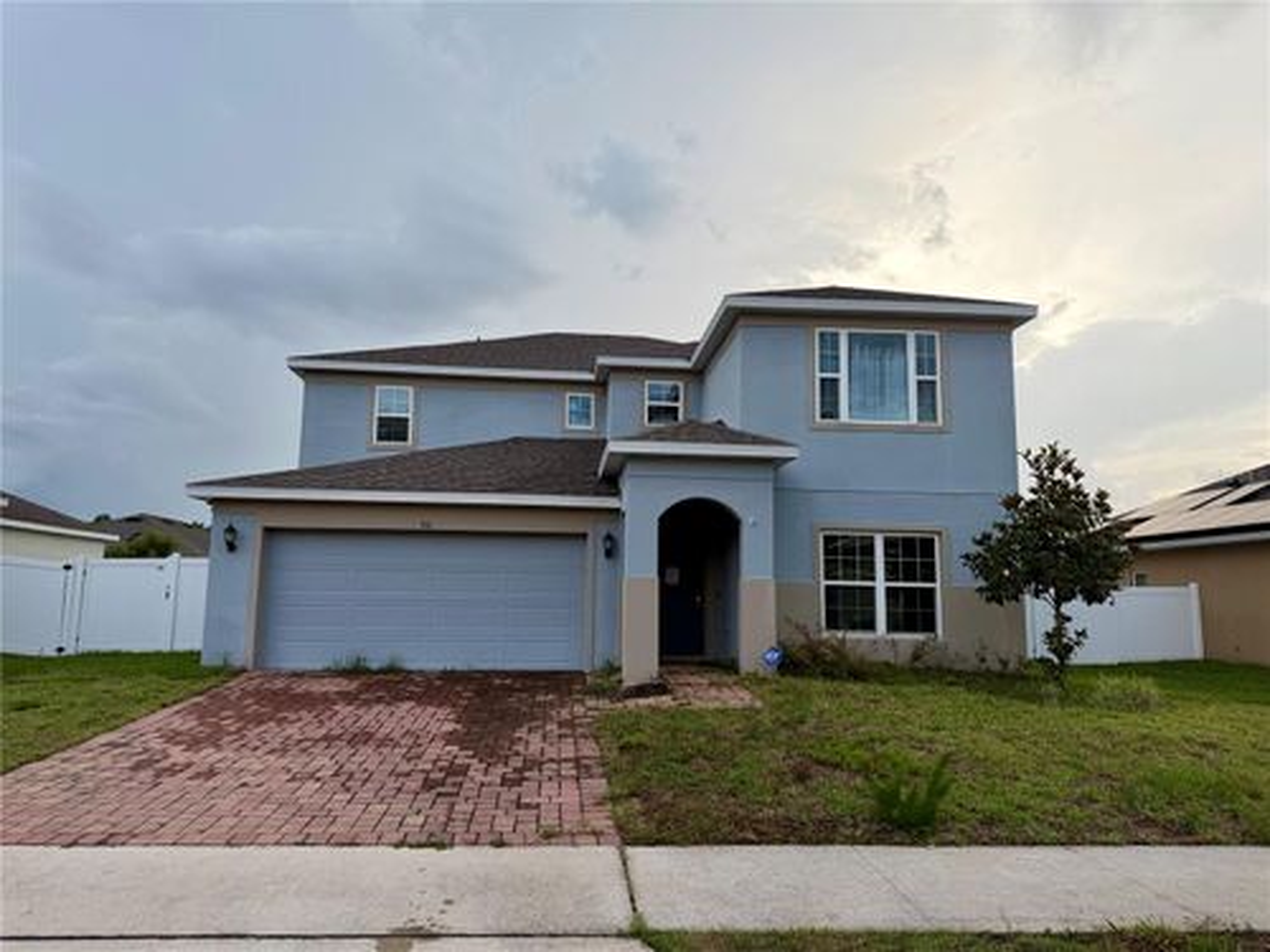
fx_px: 881
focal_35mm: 24
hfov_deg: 71.6
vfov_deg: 56.8
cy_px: 476
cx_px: 635
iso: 80
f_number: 1.78
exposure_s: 1/1075
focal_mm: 6.76
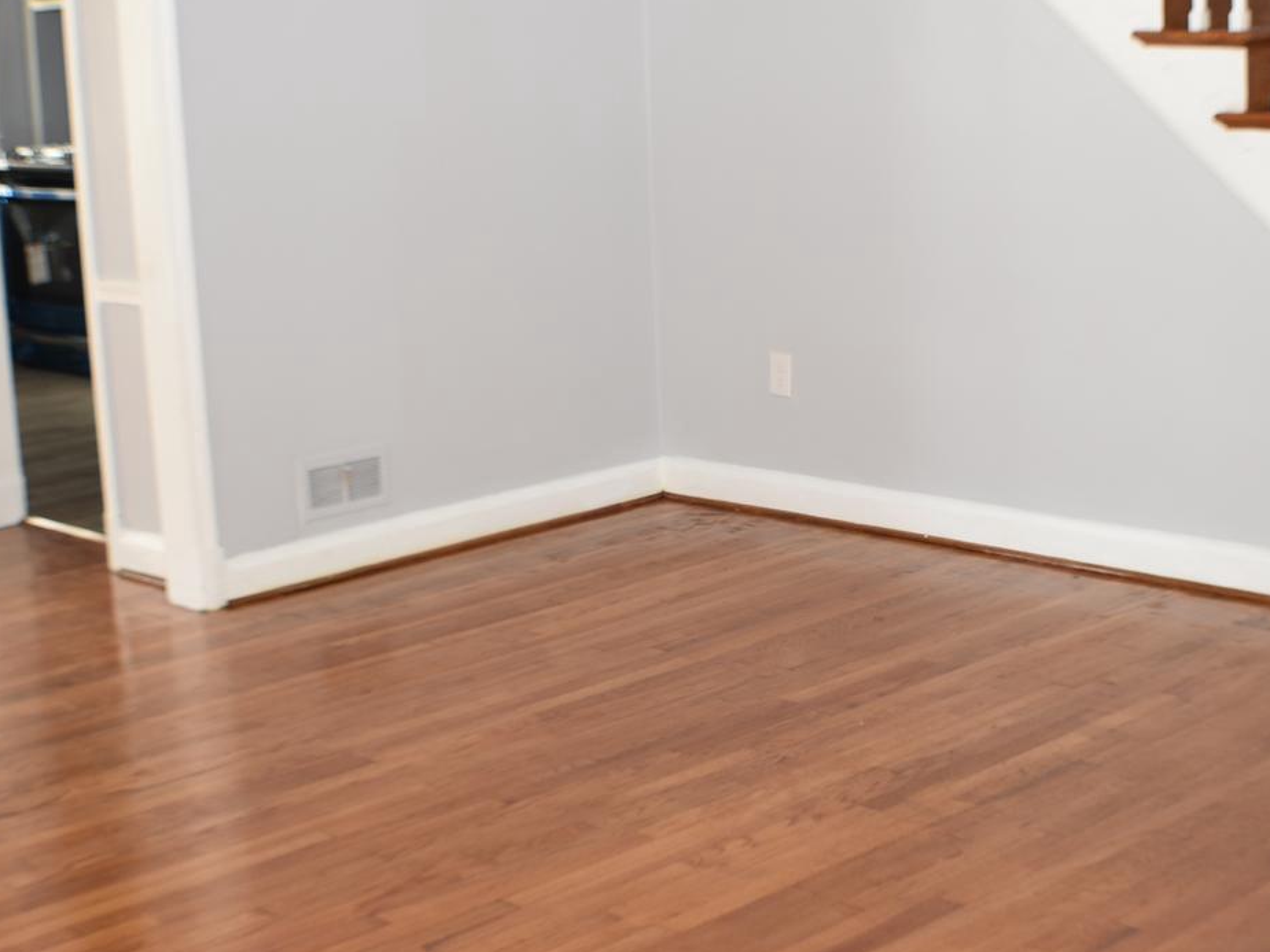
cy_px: 447
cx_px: 799
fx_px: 3046
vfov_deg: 17.8
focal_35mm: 83
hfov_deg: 23.5
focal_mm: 26
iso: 200
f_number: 4
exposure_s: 1/60
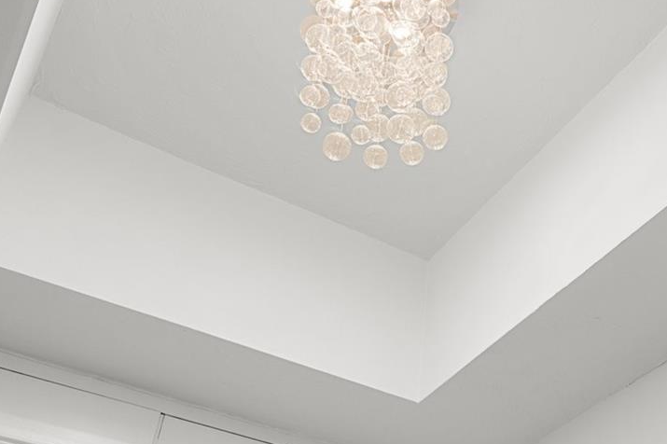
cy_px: 275
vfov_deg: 28.5
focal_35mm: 47
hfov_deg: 40.4
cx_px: 524
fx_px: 870
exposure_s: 1/5
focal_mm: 21
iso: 250
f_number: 8
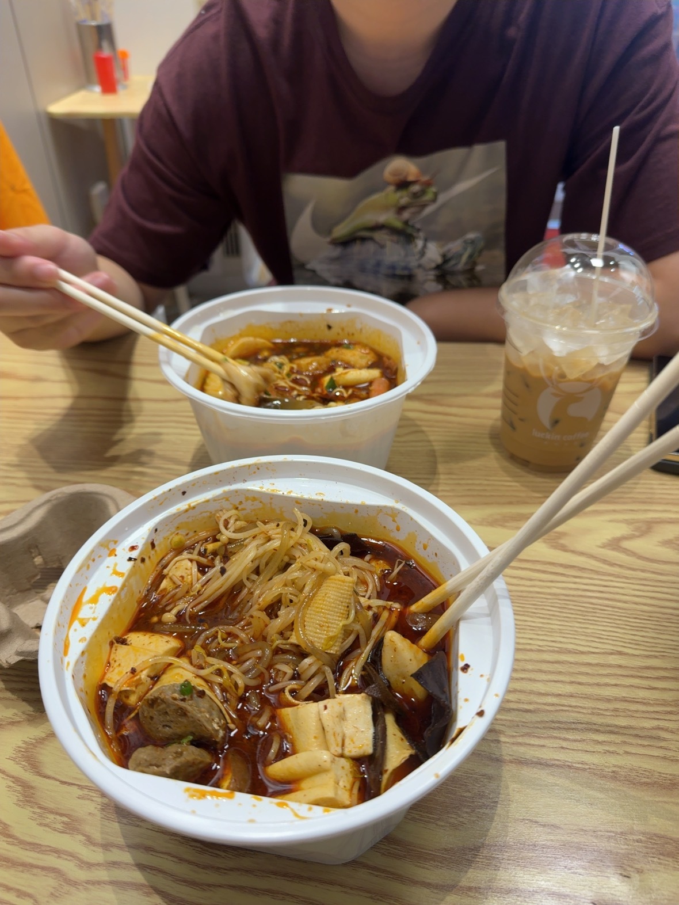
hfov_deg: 56.8
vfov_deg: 71.6
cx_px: 340
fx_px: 627
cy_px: 452
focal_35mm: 24
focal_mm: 6.76
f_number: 1.78
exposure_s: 1/50
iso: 160
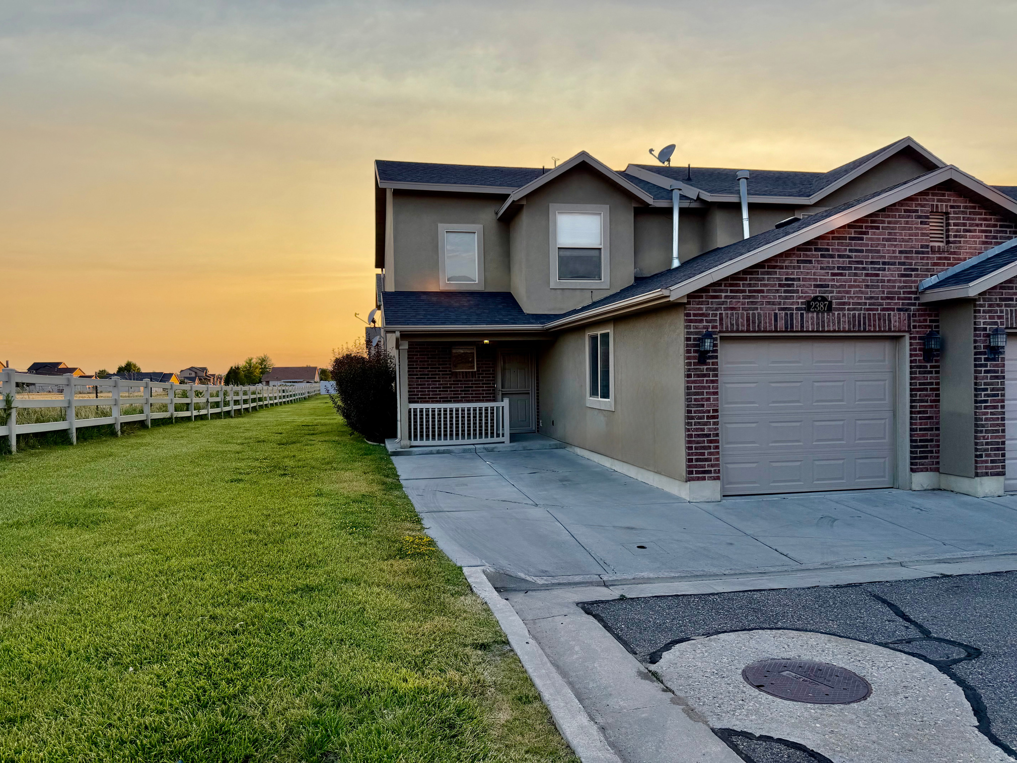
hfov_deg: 71.6
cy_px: 382
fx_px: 705
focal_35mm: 24
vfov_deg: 56.8
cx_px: 508
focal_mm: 6.76
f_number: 1.78
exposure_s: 1/1046
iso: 80
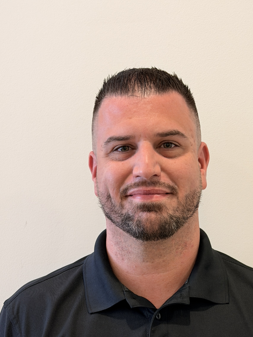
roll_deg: -1.5
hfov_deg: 17.3
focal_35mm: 85
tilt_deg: -2.6
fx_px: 828
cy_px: 268
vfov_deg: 22.7
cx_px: 158
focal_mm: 6.76
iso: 160
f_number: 1.78
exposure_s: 1/60
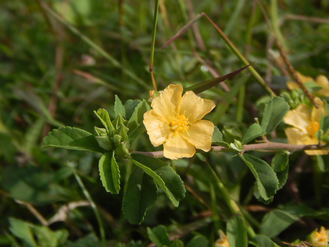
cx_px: 164
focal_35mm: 142
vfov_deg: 10.4
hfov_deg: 13.9
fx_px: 1350
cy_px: 124
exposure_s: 1/800
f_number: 4.9
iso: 125
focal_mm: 25.3
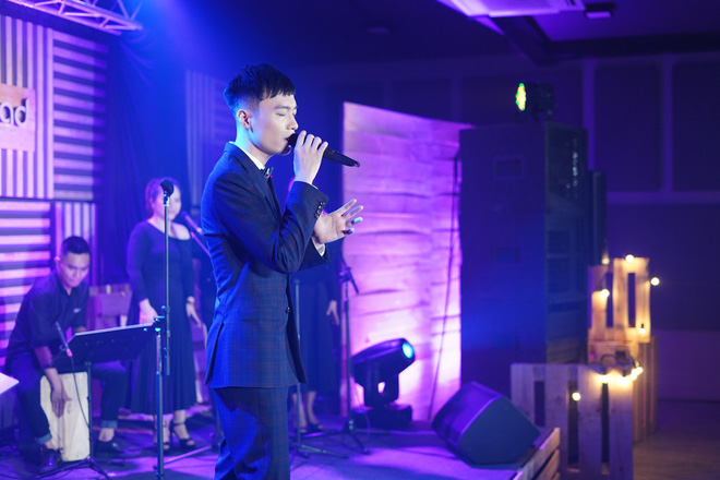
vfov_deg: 27.0
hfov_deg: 39.6
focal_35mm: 50
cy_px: 240
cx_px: 360
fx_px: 1000
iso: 2000
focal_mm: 50
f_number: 2
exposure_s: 1/160
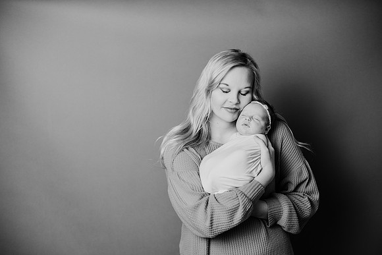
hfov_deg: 39.6
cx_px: 191
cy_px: 128
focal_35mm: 50
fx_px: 531
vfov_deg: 27.0
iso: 100
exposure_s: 1/160
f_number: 2.8
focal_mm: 50
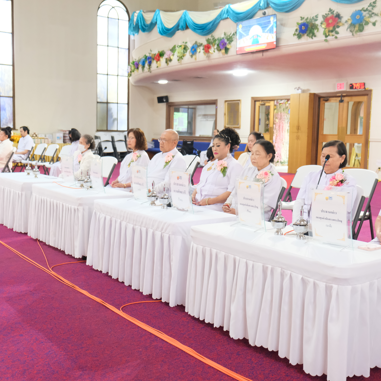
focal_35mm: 40
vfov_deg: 41.9
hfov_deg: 41.8
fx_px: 498
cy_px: 190
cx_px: 171
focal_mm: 20.5
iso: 3200
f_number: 3.2
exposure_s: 1/52
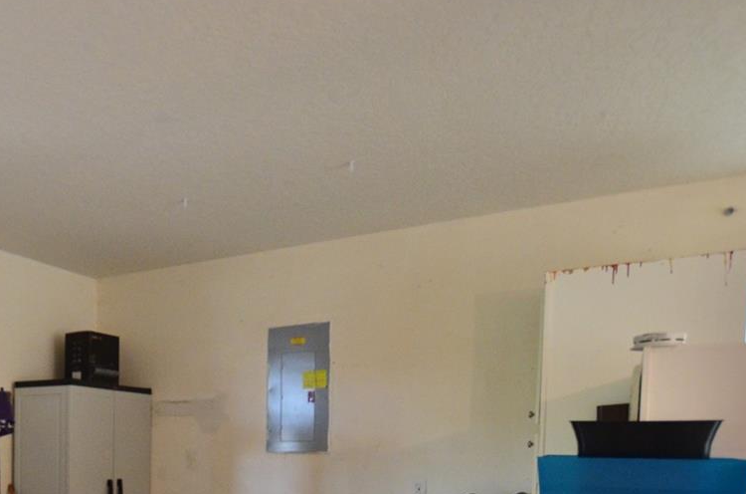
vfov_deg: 36.6
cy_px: 498
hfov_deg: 51.6
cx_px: 70
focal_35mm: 32
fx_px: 661
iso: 1250
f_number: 3.5
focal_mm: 10
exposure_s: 1/50
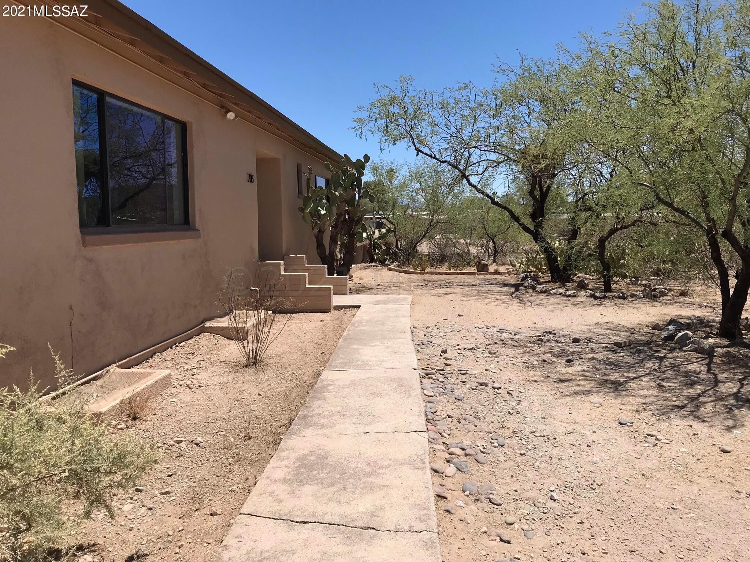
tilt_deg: -4.4
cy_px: 281
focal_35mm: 28
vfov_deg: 49.7
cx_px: 375
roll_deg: +1.0
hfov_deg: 63.4
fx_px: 607
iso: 20
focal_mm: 3.99
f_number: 1.8
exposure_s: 1/3195
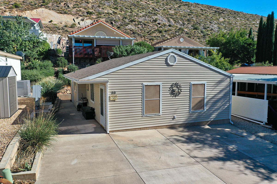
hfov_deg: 65.5
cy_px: 92
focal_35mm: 28
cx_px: 138
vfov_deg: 46.4
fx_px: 215
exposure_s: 1/80
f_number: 4
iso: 100
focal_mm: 10.26
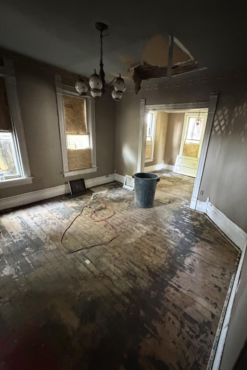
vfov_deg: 100.4
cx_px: 141
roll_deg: -3.0
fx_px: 154
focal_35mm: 15
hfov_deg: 76.9
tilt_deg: -18.4
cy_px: 183
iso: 1250
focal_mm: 2.22
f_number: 2.2
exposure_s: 1/43
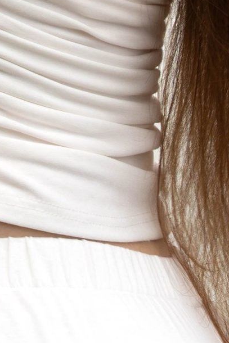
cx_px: -25
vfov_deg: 4.9
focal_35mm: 409
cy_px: -408
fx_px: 3900
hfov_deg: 3.4
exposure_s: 1/60
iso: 500
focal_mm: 65
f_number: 9
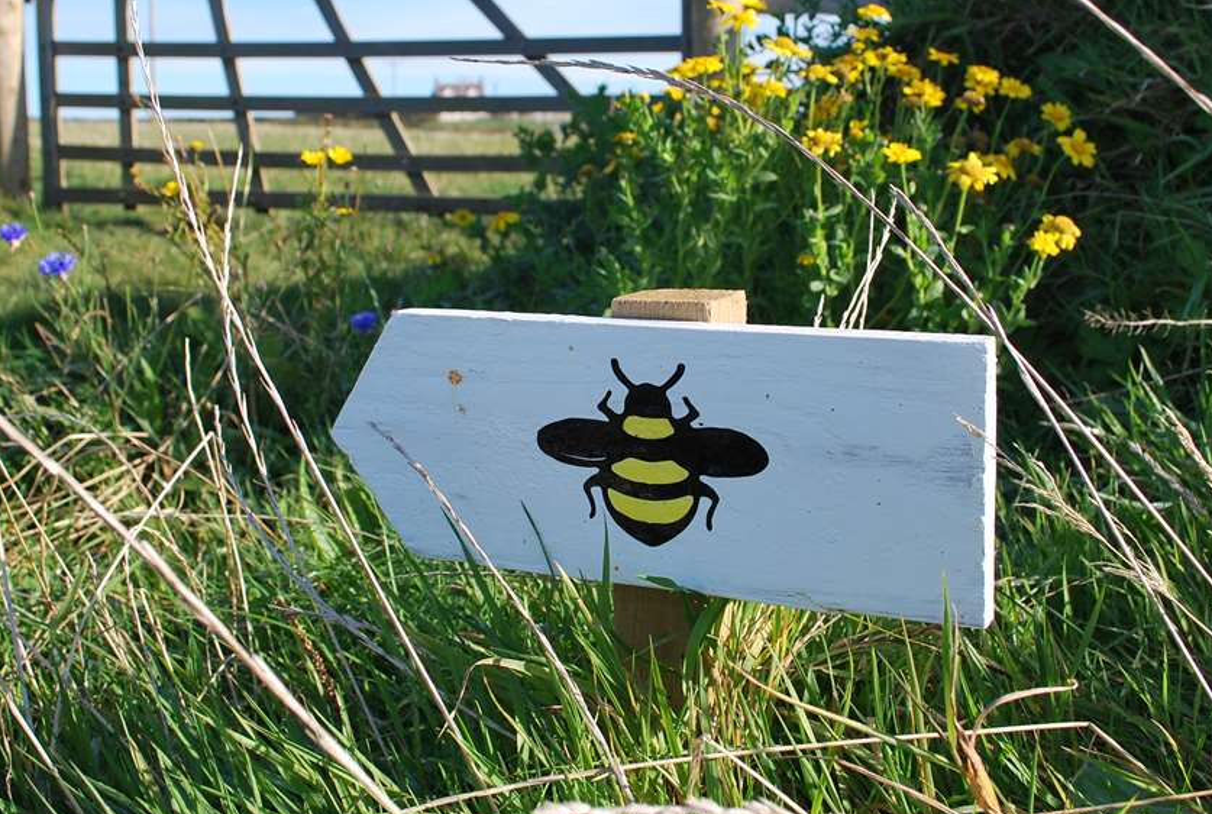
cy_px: 326
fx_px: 1451
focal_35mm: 43
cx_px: 626
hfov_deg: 45.3
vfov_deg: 31.2
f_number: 7.1
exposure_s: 1/200
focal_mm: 20
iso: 100
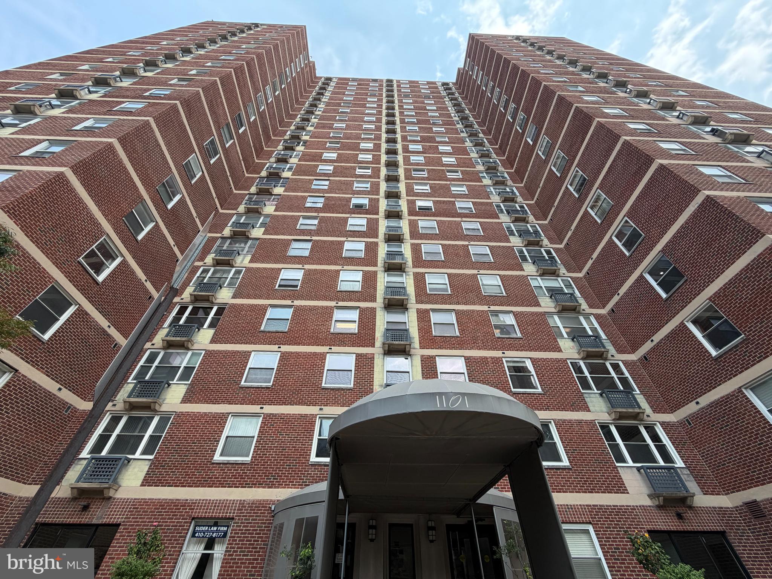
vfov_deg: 85.7
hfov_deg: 102.1
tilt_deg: +43.0
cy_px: 290
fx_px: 312
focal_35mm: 14
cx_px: 386
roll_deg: +0.3
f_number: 2.2
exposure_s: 1/502
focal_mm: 2.22
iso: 64
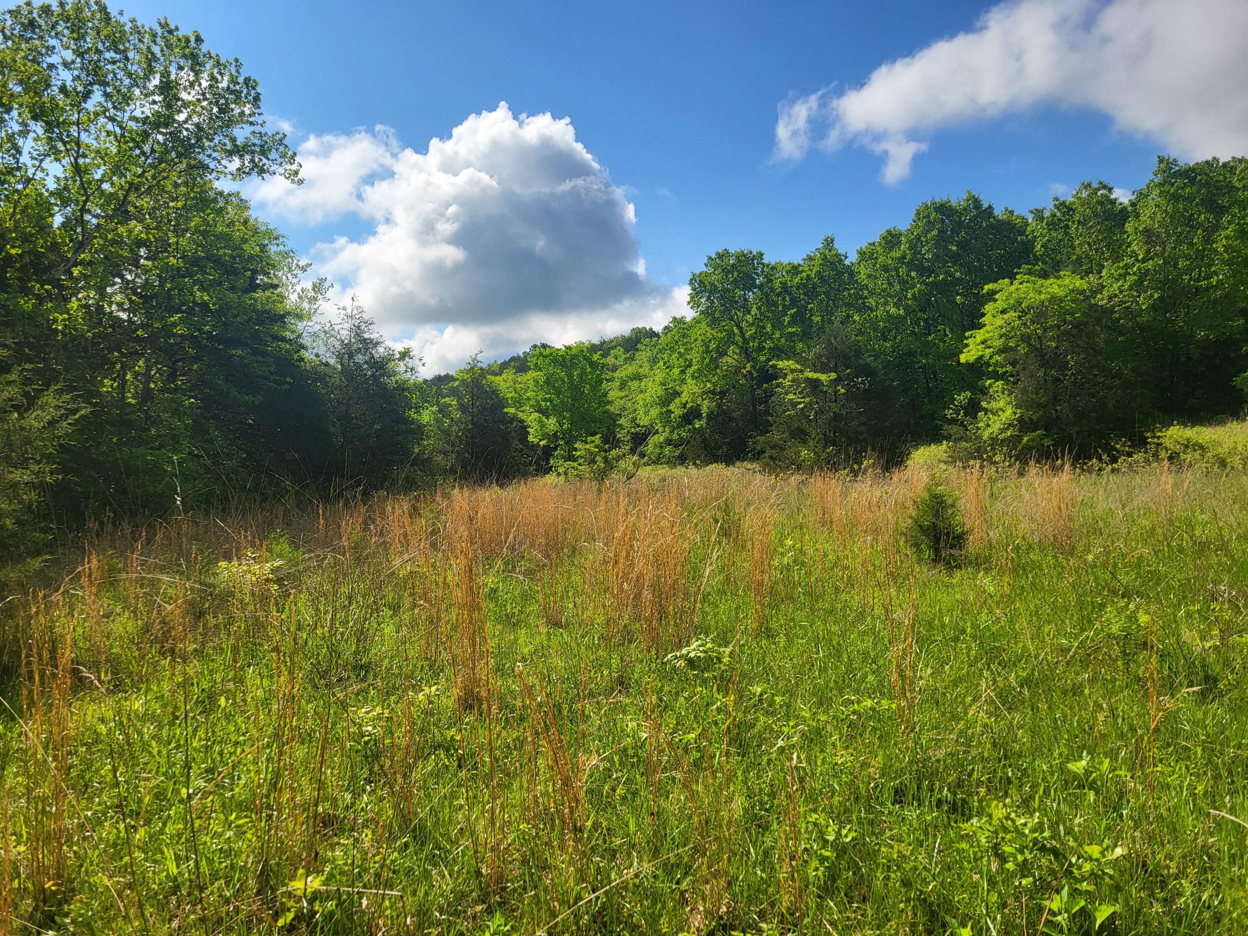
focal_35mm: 26
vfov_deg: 53.1
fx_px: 937
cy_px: 468
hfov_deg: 67.3
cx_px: 624
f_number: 1.8
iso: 40
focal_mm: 5.4
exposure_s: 1/3177
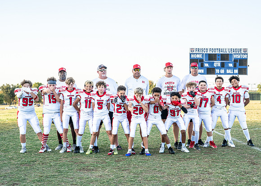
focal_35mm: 59
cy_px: 99
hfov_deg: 33.2
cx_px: 132
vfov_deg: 24.0
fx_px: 437
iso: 500
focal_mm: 50
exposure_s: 1/1600
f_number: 2.8
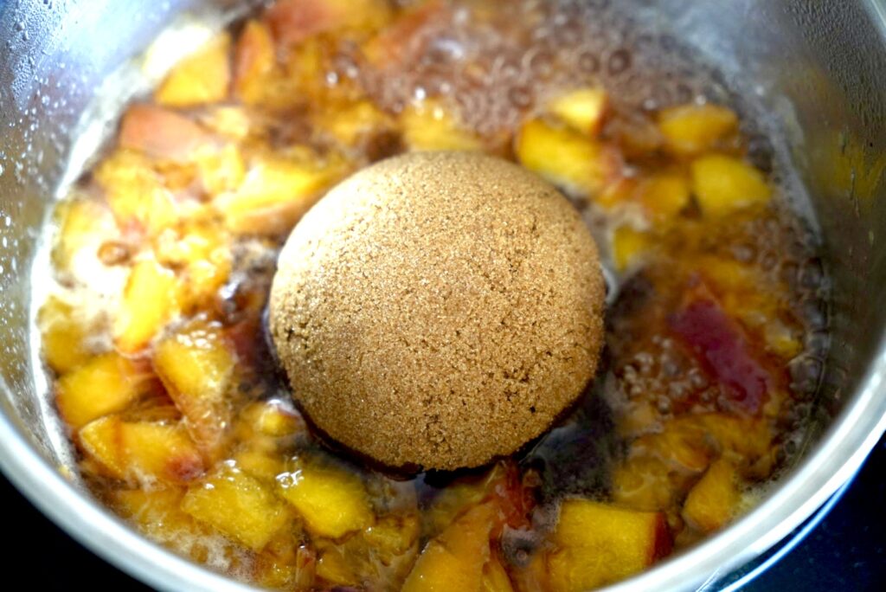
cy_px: 296
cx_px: 443
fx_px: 1359
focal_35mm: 55
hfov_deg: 36.1
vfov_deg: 24.6
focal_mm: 36.8
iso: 640
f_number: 2.8
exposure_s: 1/100
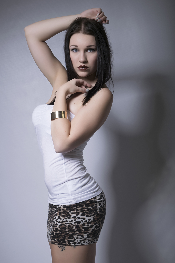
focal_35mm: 82
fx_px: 601
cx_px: 88
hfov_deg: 16.6
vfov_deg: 24.6
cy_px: 132
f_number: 8
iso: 100
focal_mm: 55
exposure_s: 1/200
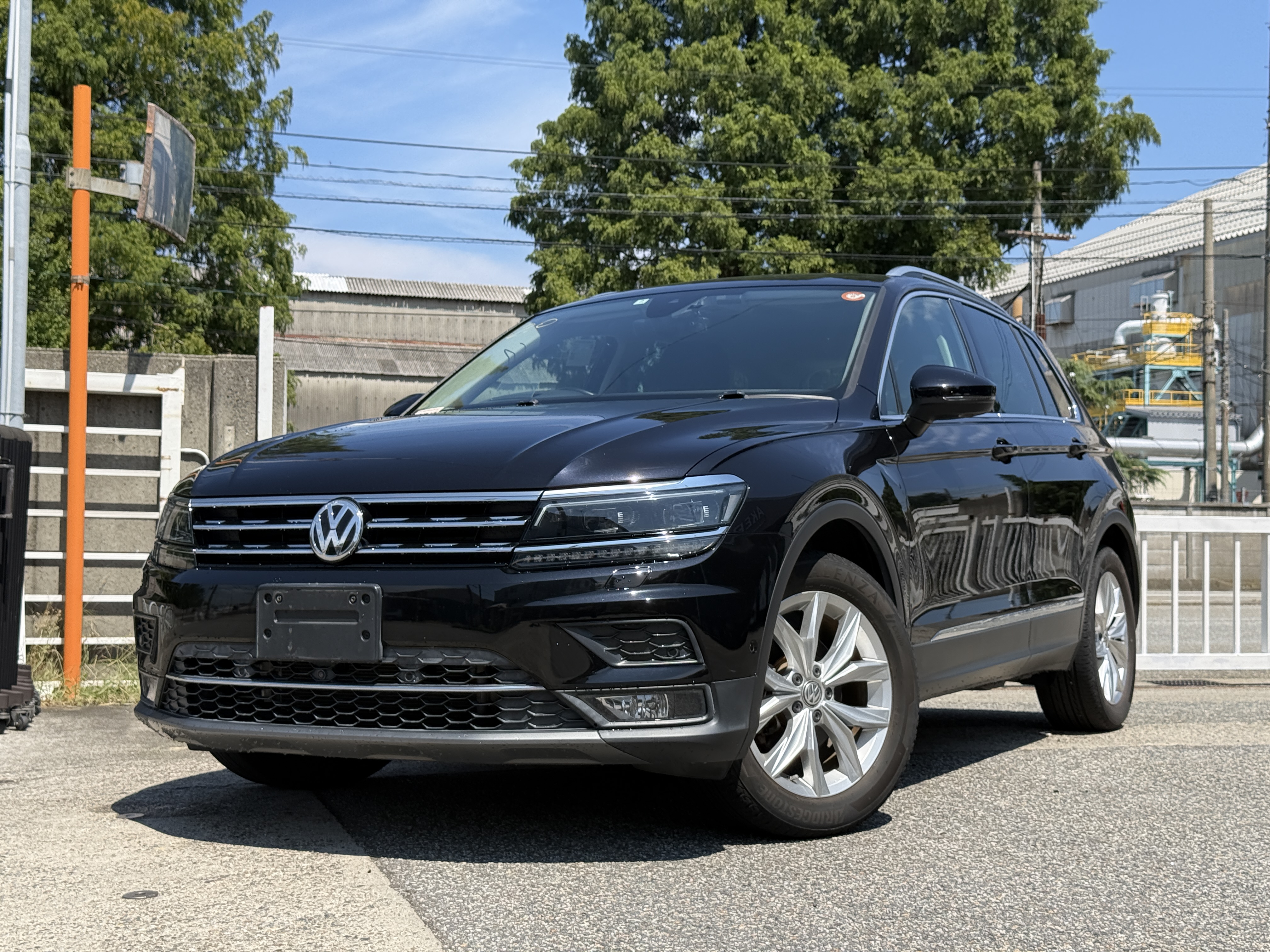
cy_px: 476
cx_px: 635
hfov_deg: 39.7
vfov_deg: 30.3
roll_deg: -0.4
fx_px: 1761
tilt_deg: +1.4
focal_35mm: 48
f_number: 1.78
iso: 100
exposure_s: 1/4587
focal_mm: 6.76
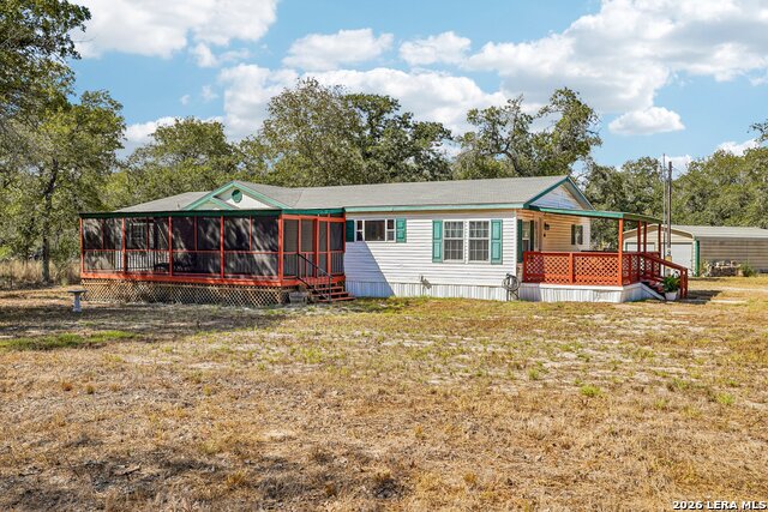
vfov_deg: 40.6
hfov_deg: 58.0
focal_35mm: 32
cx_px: 384
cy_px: 256
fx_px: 693
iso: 100
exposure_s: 1/320
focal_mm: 32.5
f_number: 8
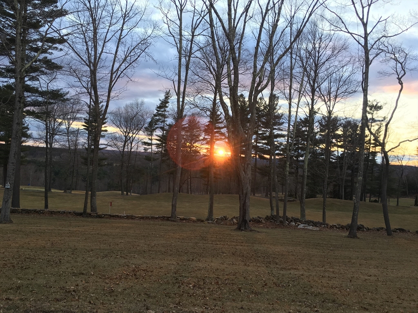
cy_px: 156
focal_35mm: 29
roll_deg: -4.1
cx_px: 209
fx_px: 350
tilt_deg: +1.8
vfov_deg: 48.2
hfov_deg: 61.7
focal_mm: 4.15
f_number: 2.2
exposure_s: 1/40
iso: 25
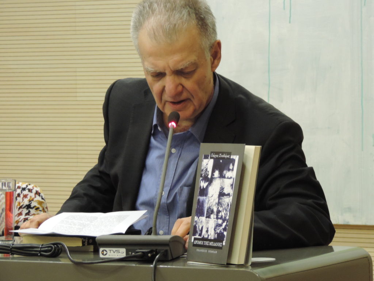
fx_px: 1837
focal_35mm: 170
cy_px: 140
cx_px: 187
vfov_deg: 8.7
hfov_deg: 11.6
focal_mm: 30.3
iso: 800
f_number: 4.5
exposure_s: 1/20
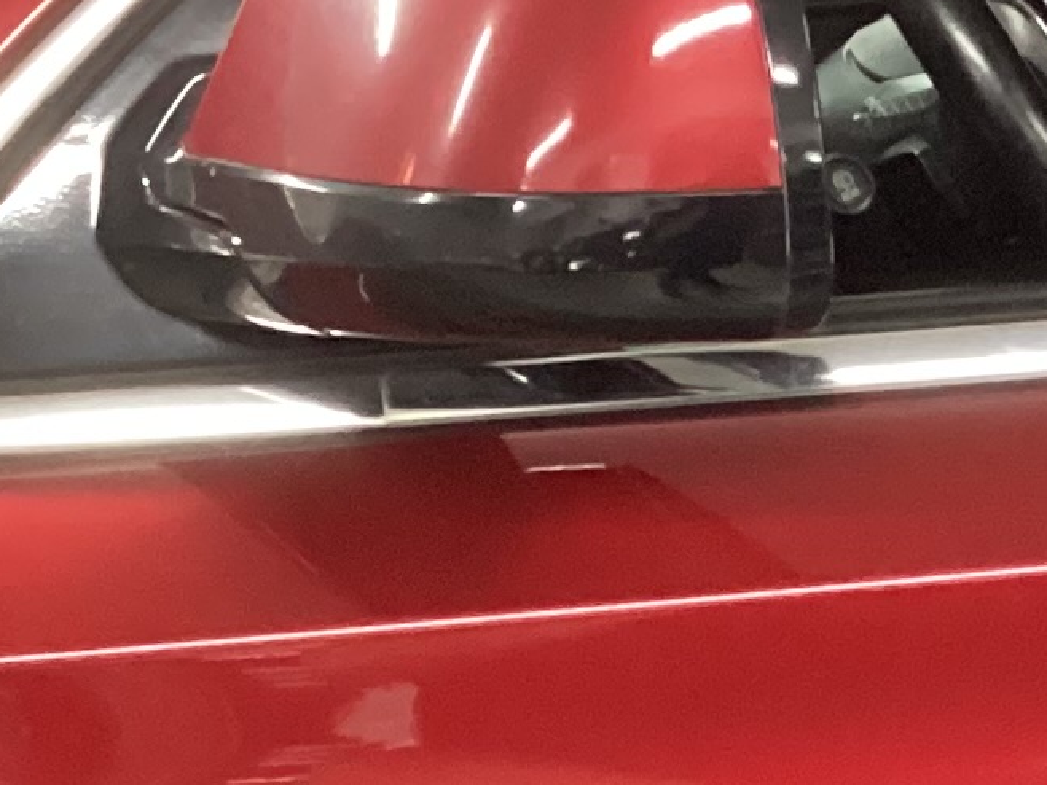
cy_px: 879
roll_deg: -0.1
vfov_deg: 9.5
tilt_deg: -20.6
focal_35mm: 154
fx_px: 4659
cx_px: 1522
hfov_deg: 12.3
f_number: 2.4
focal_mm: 3.3
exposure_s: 1/25
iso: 640
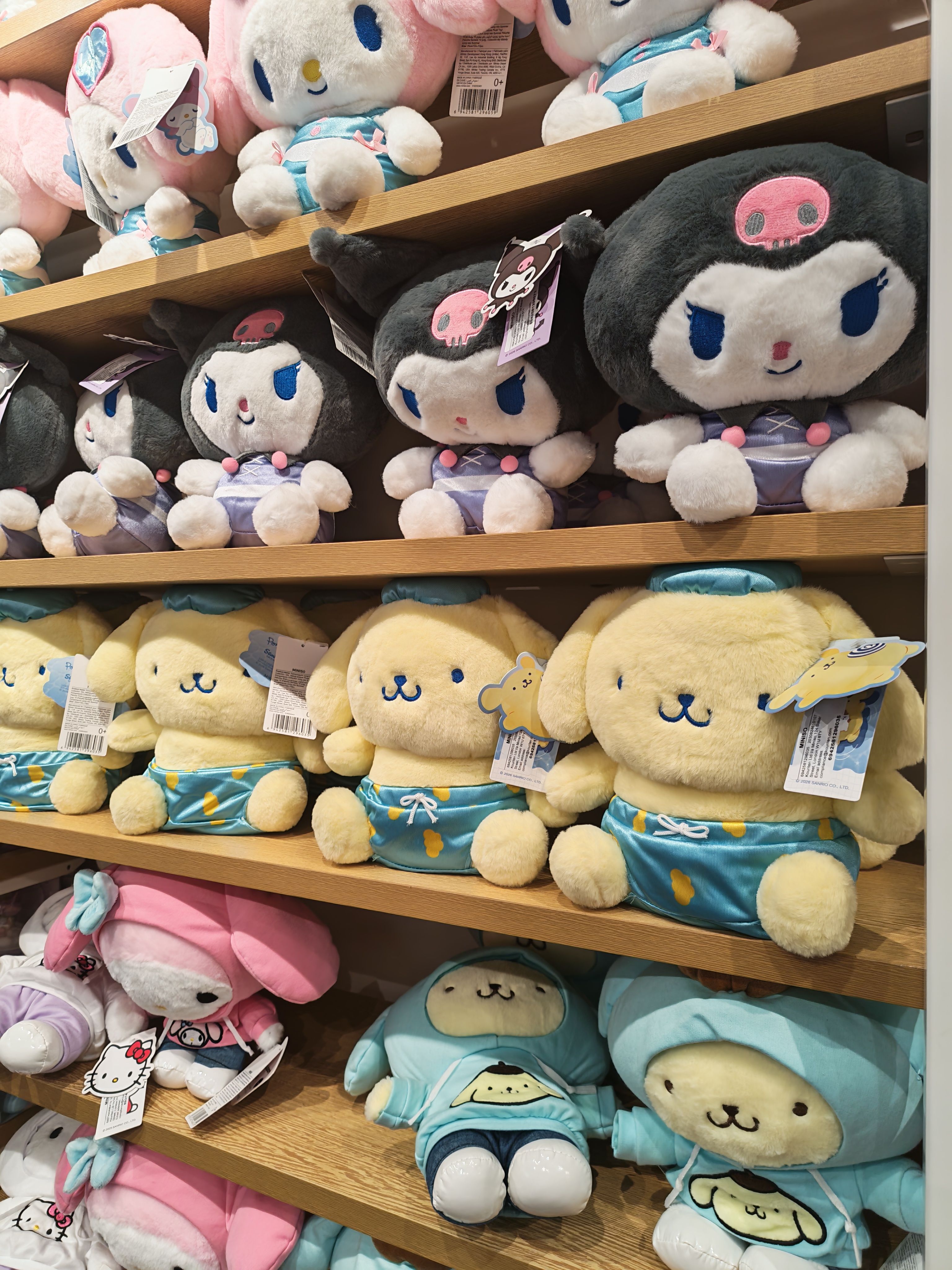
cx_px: 476
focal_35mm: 23
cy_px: 635
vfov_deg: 73.9
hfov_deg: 58.9
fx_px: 843
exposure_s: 1/100
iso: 64
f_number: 1.6
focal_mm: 5.4
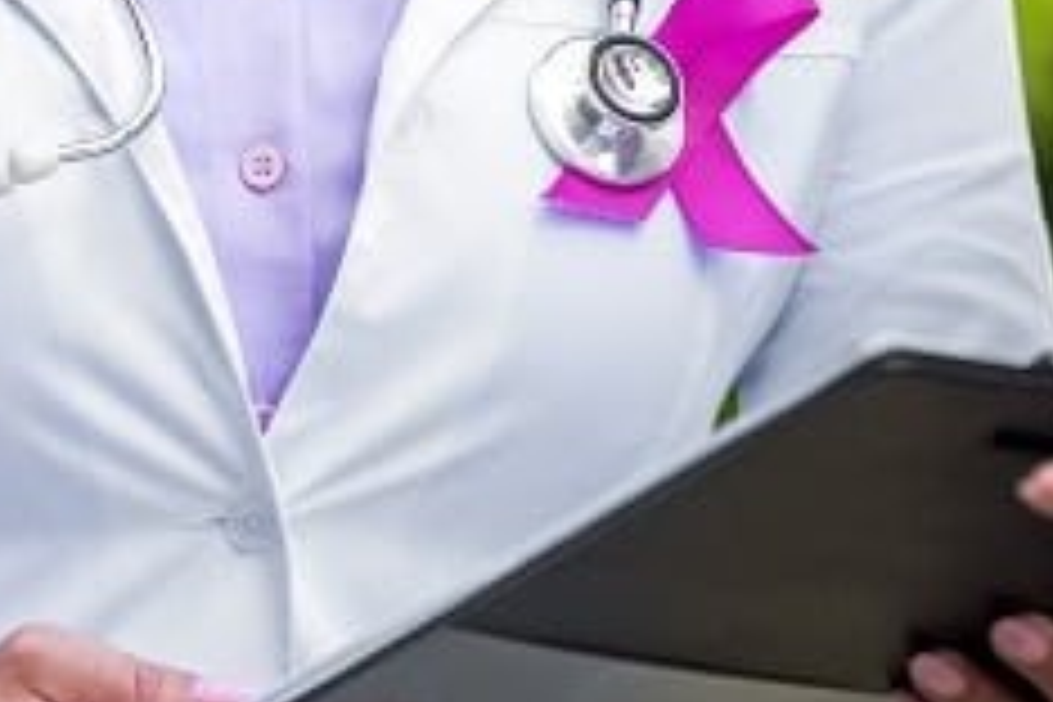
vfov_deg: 3.4
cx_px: 1120
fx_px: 11992
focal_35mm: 410
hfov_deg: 5.0
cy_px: 328
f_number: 4.5
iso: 400
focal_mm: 160
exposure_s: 1/800
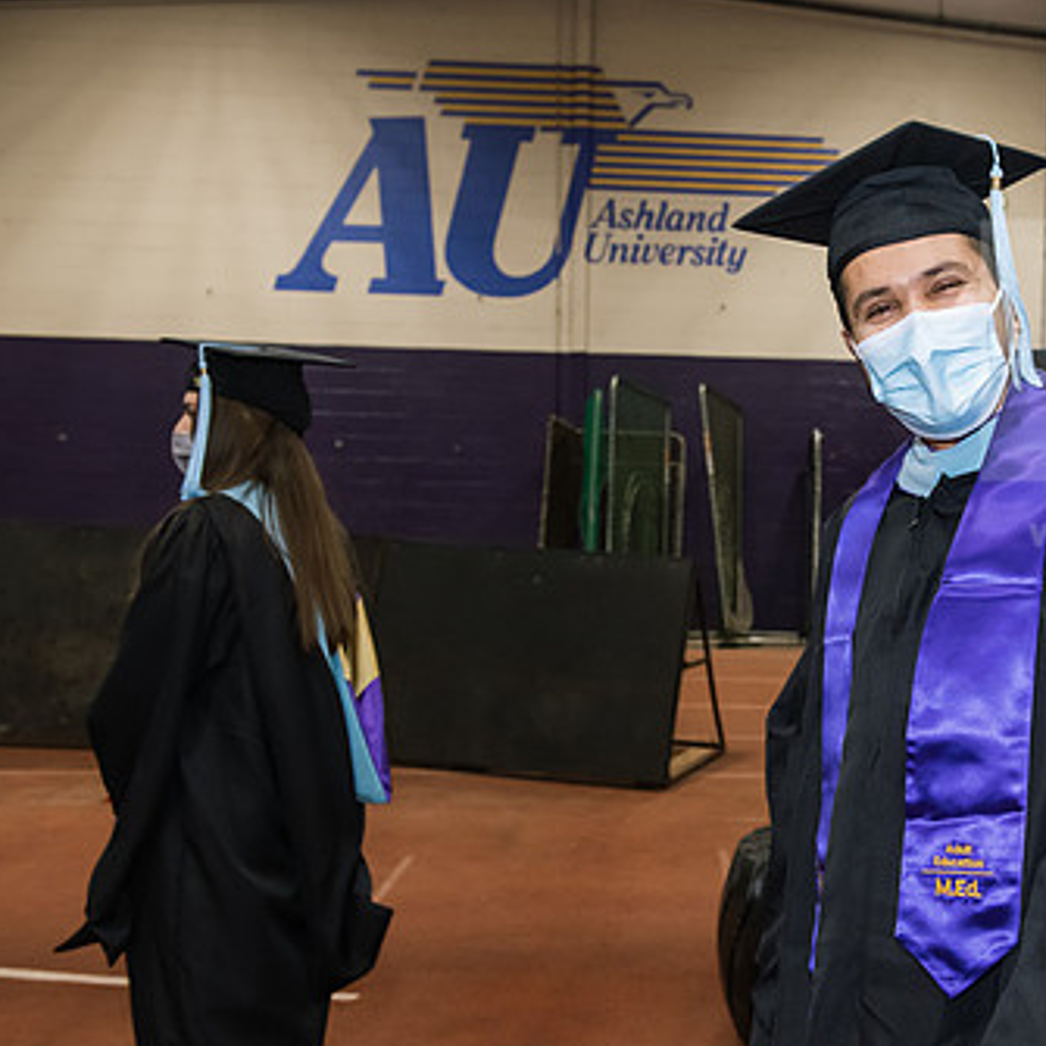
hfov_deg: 31.1
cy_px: 598
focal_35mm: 53
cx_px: 887
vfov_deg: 32.2
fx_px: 1812
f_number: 5.6
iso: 2500
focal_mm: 36
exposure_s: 1/160
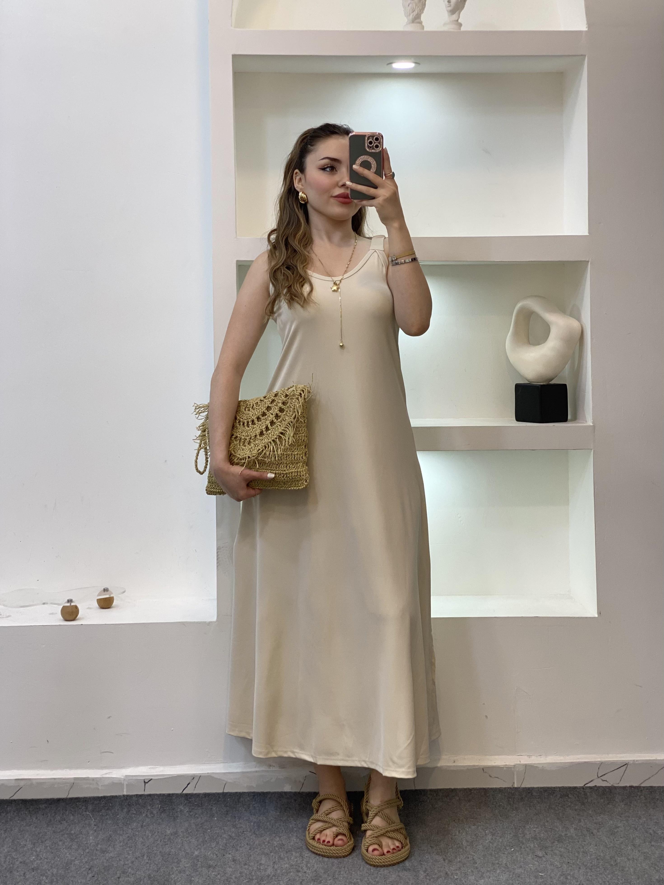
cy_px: 442
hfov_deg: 28.0
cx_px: 332
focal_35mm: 52
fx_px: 1330
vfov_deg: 36.8
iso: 64
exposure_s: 1/100
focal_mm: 6
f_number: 2
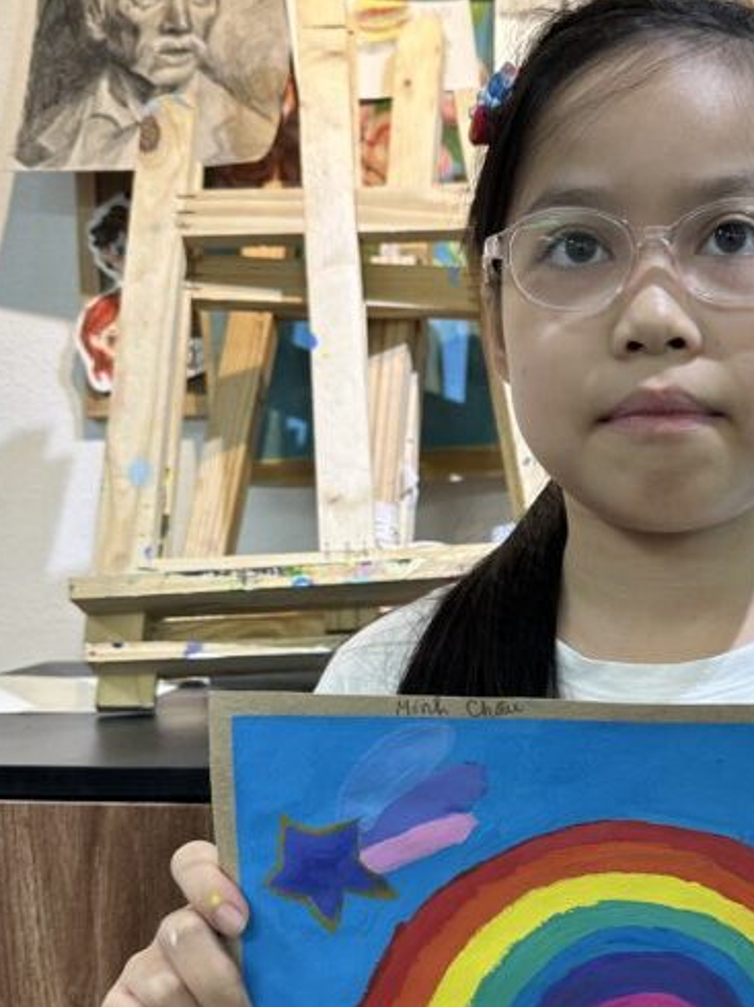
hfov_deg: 28.7
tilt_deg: -3.2
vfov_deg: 38.8
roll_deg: -1.4
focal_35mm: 49
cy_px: 592
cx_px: 645
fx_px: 1424
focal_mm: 6.86
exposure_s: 1/100
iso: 64
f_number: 1.78
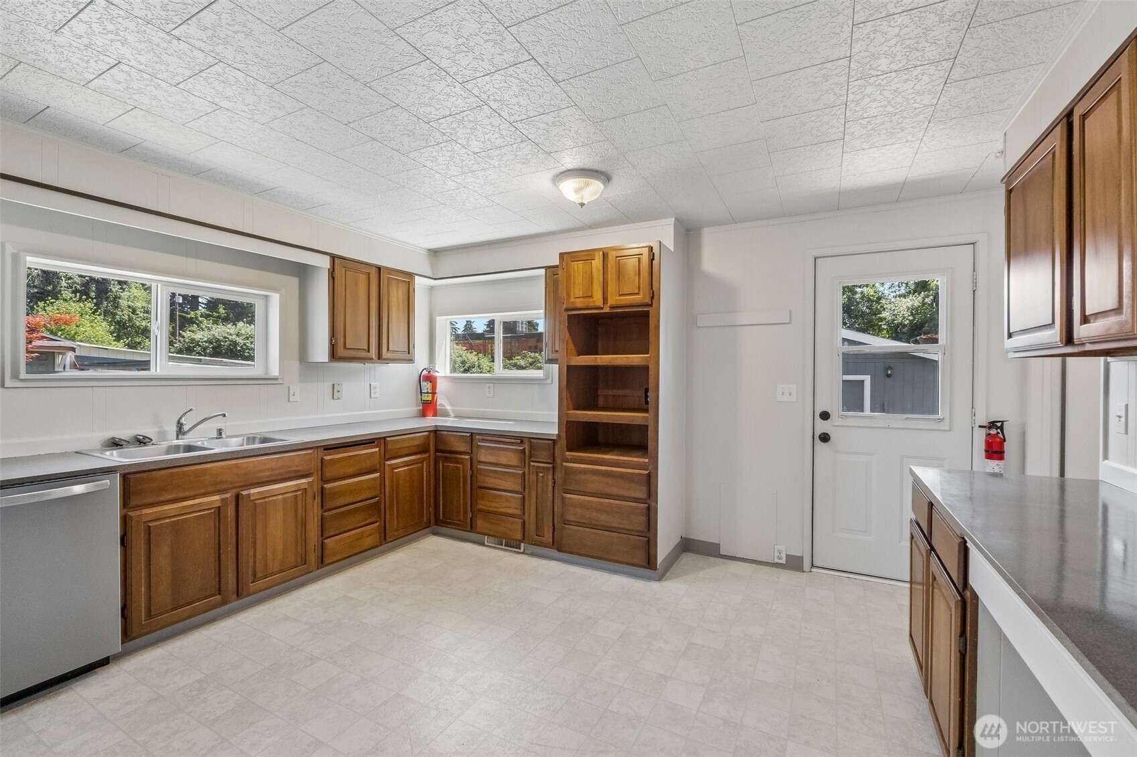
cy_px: 378
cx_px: 568
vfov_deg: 77.3
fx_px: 474
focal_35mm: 15
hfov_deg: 100.4
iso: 1000
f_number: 9
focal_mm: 10
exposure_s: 1/30
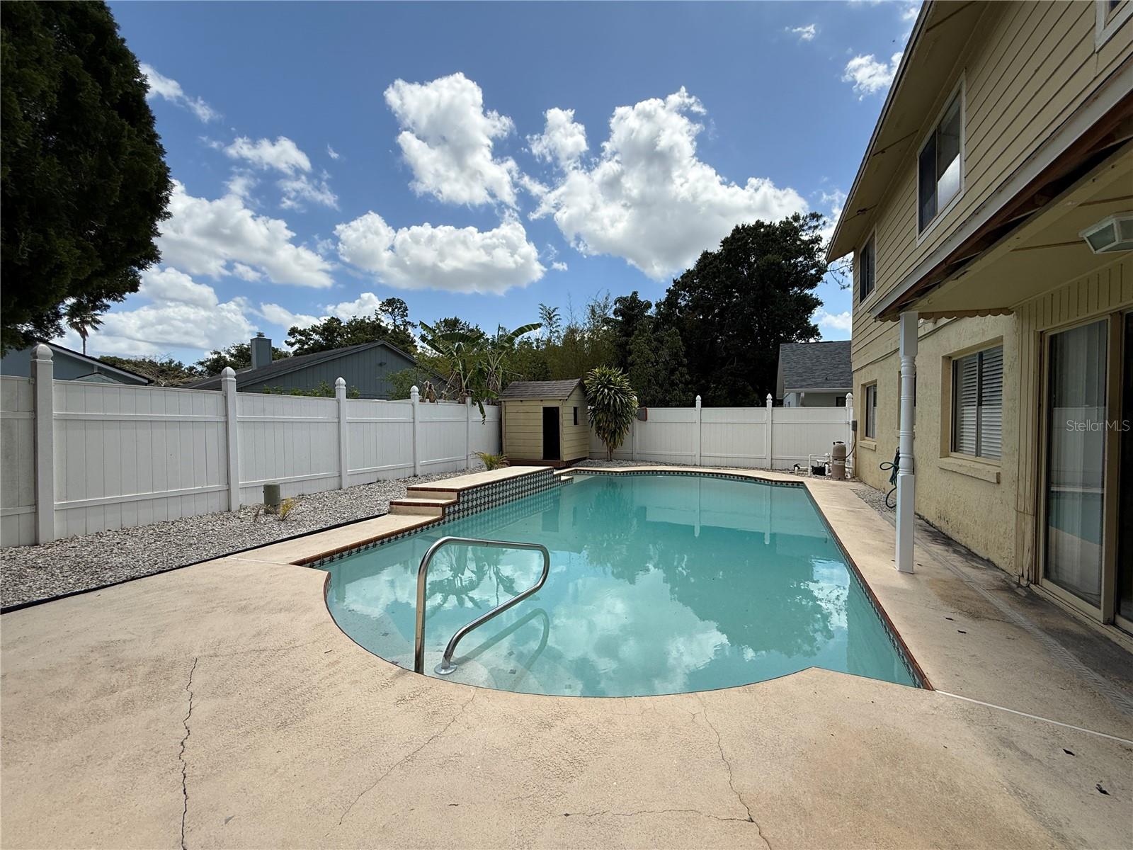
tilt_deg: -0.2
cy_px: 425
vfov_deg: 85.7
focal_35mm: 14
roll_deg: -0.6
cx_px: 566
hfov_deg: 102.1
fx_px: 458
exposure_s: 1/2092
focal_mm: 2.22
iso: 50
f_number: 2.2
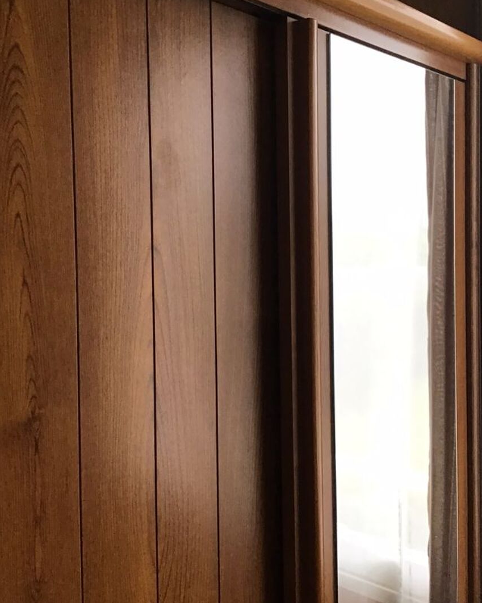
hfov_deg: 39.1
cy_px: 265
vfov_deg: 47.8
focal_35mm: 38
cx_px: 246
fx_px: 678
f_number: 2.4
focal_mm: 3.3
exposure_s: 1/33
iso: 50
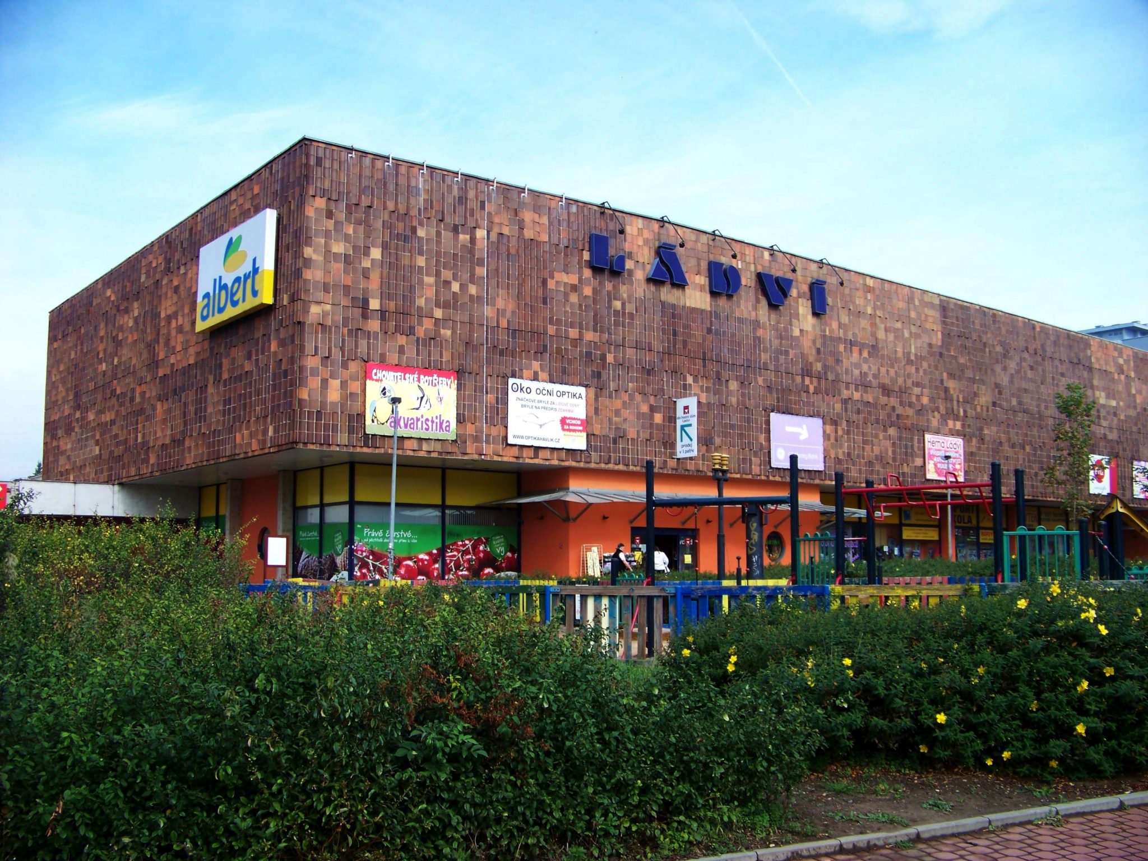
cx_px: 574
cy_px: 430
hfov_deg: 51.4
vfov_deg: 39.7
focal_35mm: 36
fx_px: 1194
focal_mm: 5.85
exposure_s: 1/400
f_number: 2.8
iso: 64
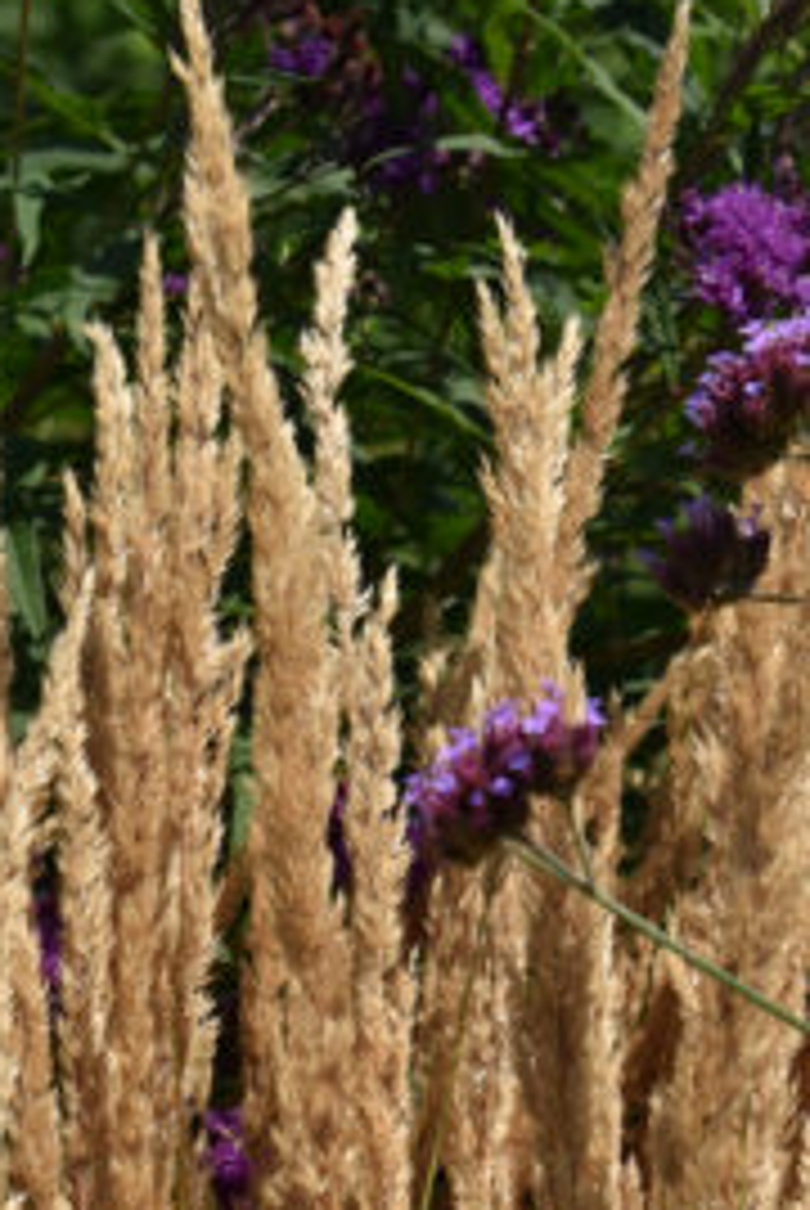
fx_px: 6295
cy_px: 1257
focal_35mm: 187
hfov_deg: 7.4
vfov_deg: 10.9
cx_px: 225
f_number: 6.3
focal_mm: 48
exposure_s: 1/640
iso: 125
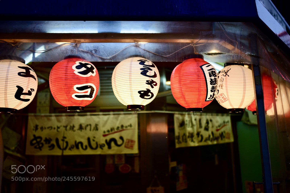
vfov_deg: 51.3
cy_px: 96
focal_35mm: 25
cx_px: 145
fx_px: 201
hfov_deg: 71.5
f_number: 2
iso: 640
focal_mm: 25
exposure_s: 1/1250
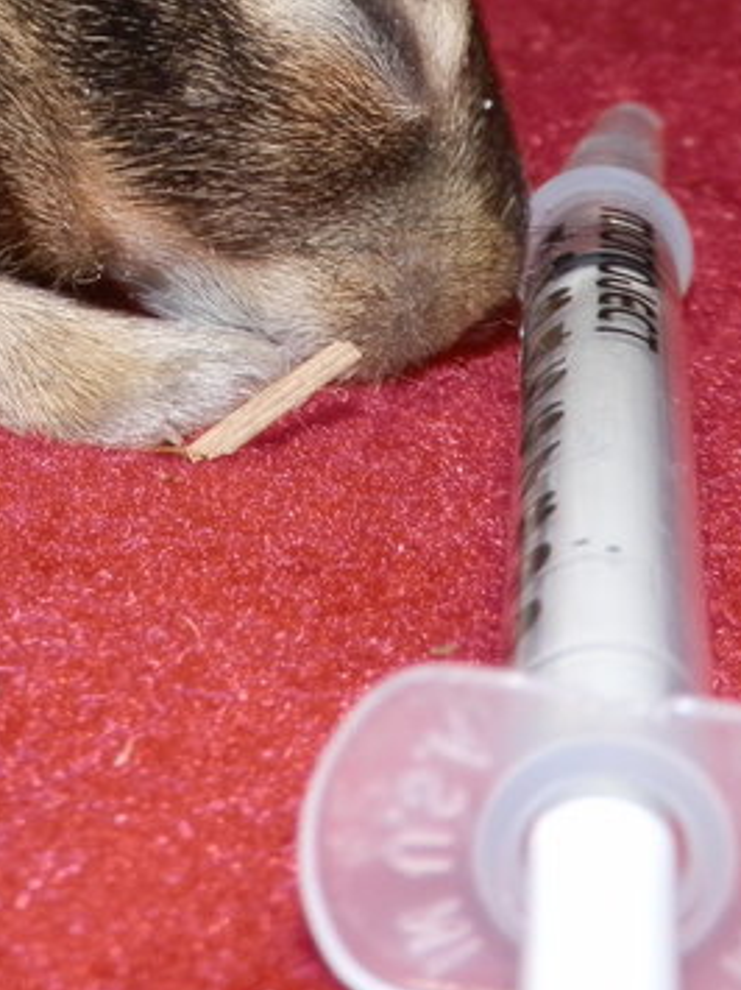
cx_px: -153
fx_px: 4284
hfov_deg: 9.7
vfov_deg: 13.0
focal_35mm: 150
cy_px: 20
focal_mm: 9.38
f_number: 8.4
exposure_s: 1/80
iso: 100
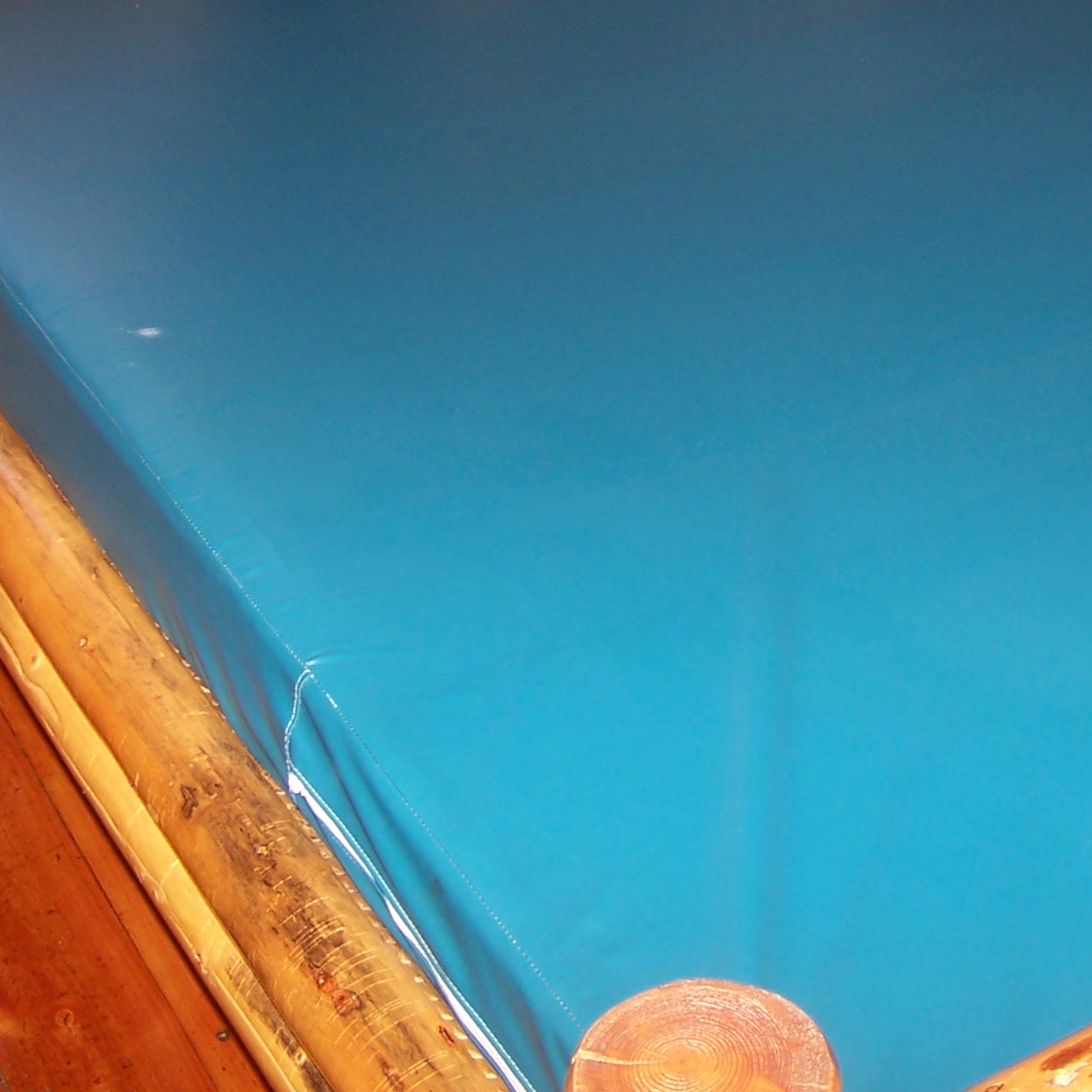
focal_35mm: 68
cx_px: 820
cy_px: 316
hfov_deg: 25.1
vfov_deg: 25.1
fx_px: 2427
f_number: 2.8
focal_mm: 6.3
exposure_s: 1/60
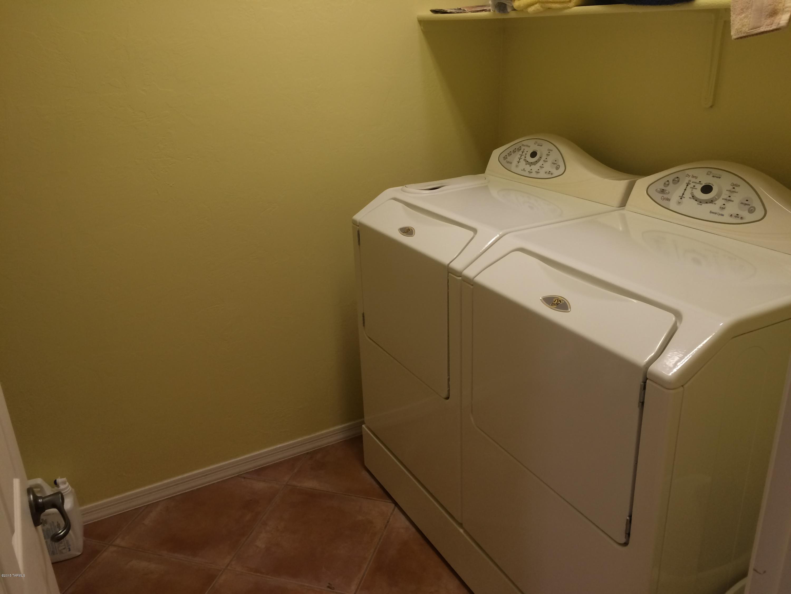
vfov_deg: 48.2
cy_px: 297
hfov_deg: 61.7
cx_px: 396
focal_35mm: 29
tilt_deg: -22.7
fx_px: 663
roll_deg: +2.7
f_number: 2.2
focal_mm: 4.15
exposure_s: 1/30
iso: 80
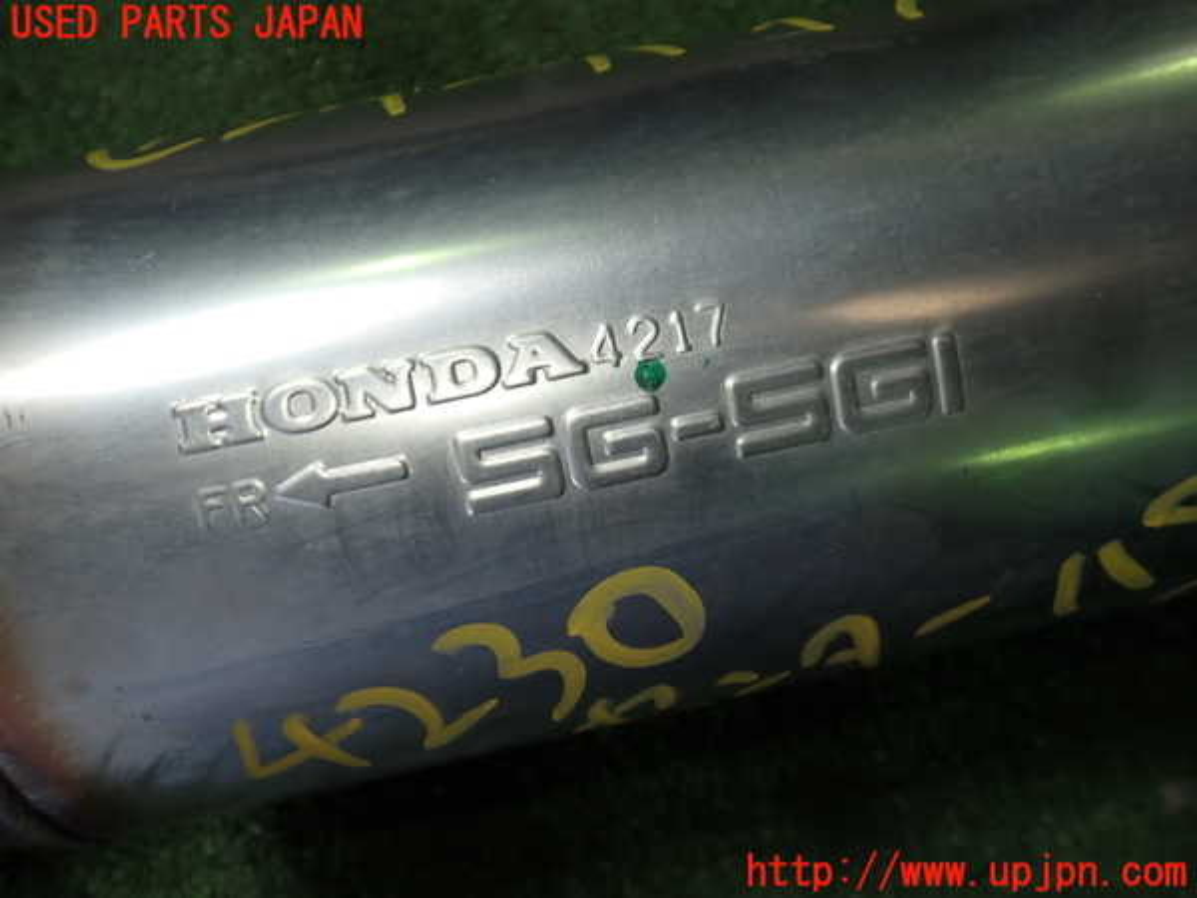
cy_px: 449
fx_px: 1037
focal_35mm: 30
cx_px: 598
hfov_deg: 60.0
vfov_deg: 46.8
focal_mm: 5.4
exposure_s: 1/80
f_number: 2.3
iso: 100
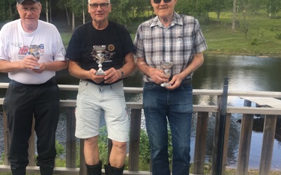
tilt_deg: -12.0
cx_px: 109
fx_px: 314
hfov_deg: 47.9
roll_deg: -0.6
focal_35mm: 41
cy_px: 87
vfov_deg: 31.2
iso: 25
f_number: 2.2
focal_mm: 4.15
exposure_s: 1/153
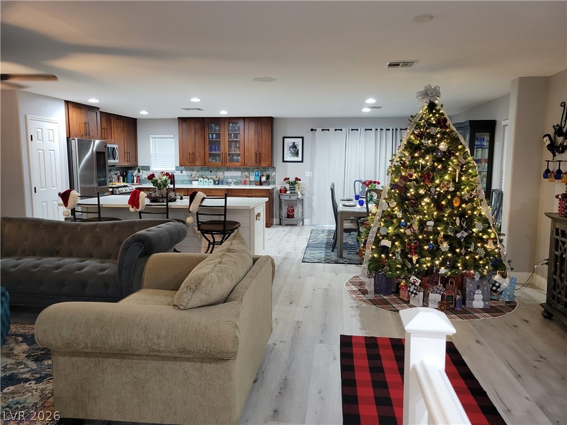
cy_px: 212
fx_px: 426
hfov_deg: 67.3
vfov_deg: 53.1
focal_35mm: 26
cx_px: 284
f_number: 1.8
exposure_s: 1/40
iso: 400
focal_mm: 5.4
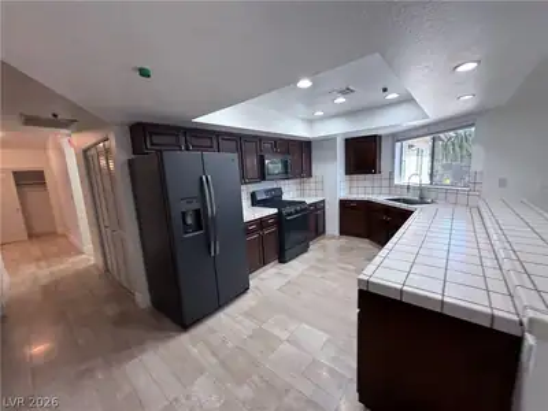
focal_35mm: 14
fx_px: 222
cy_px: 206
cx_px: 274
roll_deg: -0.2
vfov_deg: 85.7
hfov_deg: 102.1
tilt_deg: -7.0
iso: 64
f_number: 2.2
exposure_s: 1/40
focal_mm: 2.22
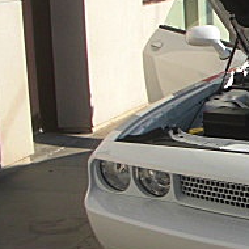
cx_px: 413
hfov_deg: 14.7
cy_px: 100
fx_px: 871
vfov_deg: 16.3
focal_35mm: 107
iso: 50
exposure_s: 1/125
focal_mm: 6.3
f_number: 7.9
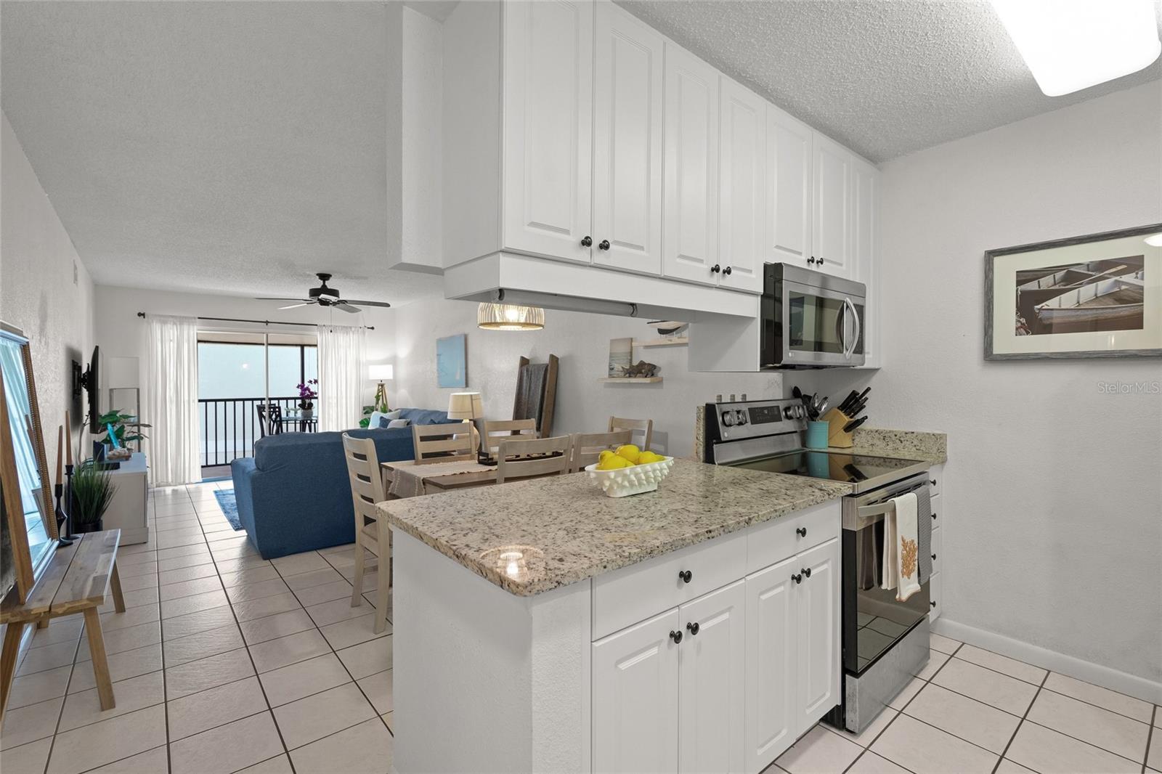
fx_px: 516
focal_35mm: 16
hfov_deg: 96.7
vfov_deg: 73.7
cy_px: 387
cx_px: 581
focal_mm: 16
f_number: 6.3
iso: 250
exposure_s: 1/3
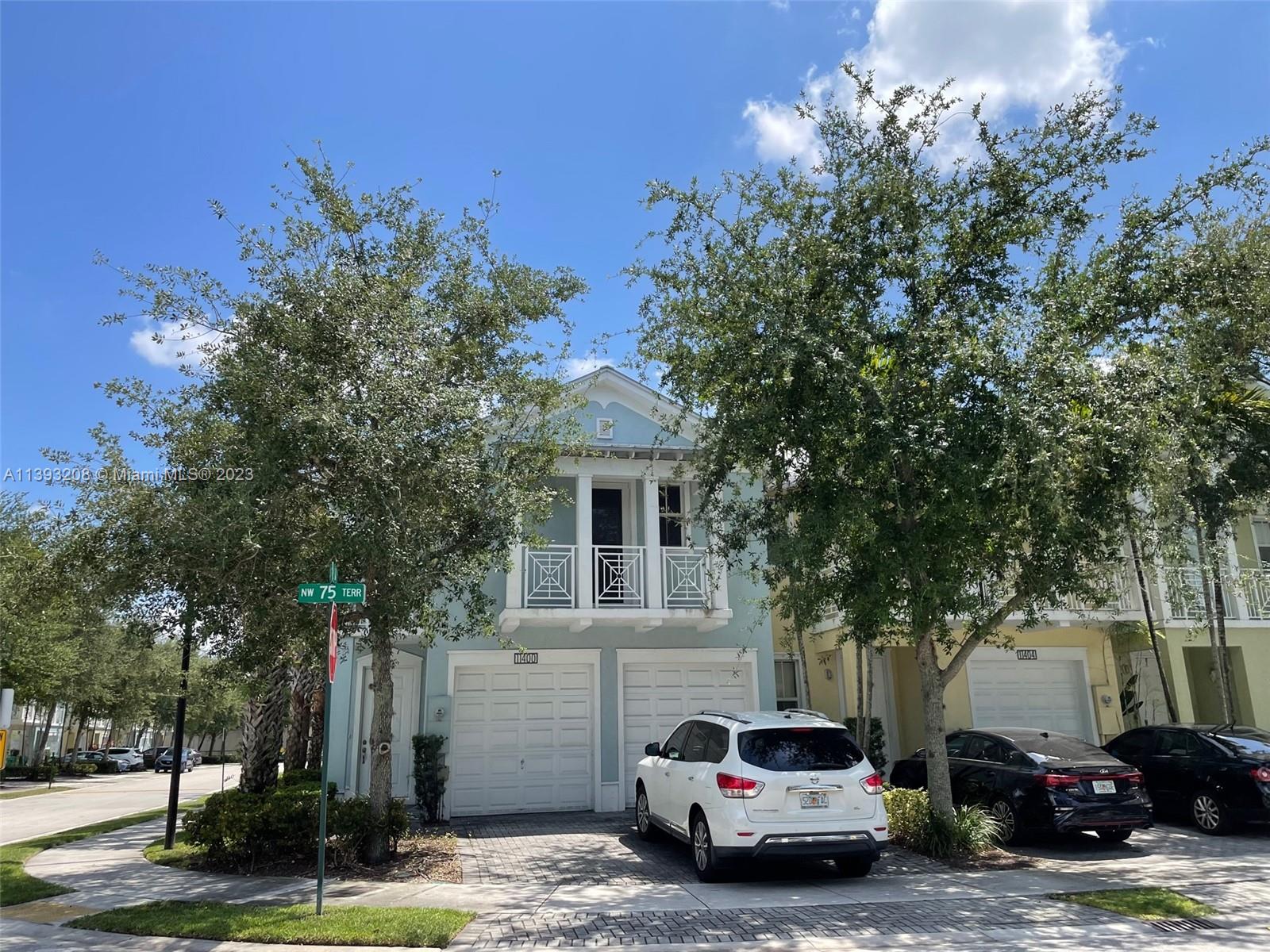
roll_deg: +2.1
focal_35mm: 26
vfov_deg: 53.1
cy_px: 476
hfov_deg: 67.3
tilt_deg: +15.9
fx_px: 954
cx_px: 635
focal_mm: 4.2
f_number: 1.6
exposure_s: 1/2353
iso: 32
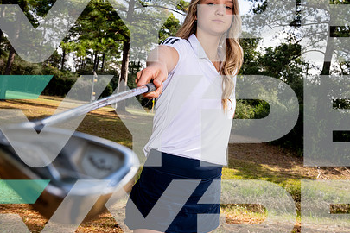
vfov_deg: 31.2
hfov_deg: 45.4
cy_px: 121
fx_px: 418
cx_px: 183
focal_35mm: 43
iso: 160
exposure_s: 1/250
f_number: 8
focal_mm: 30
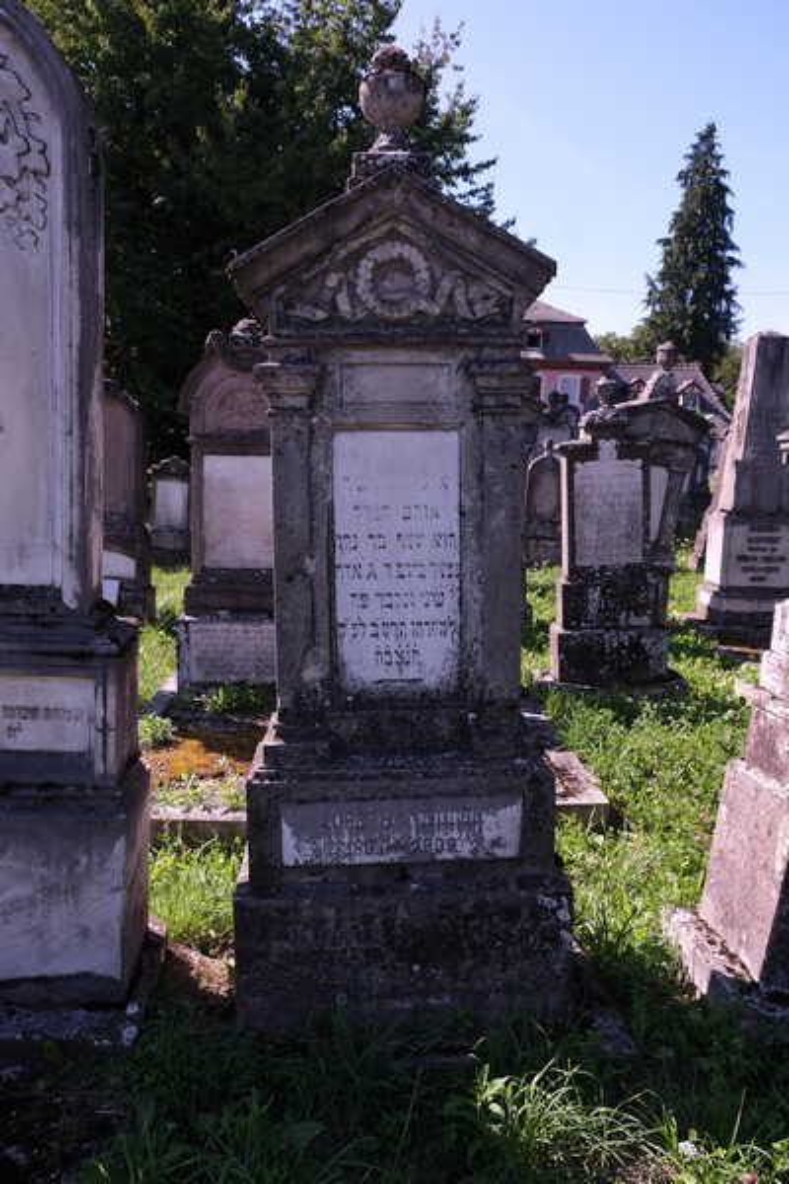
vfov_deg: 67.4
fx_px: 888
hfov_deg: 47.9
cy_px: 592
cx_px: 394
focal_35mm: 27
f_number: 5.6
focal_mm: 18
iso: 320
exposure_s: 1/450
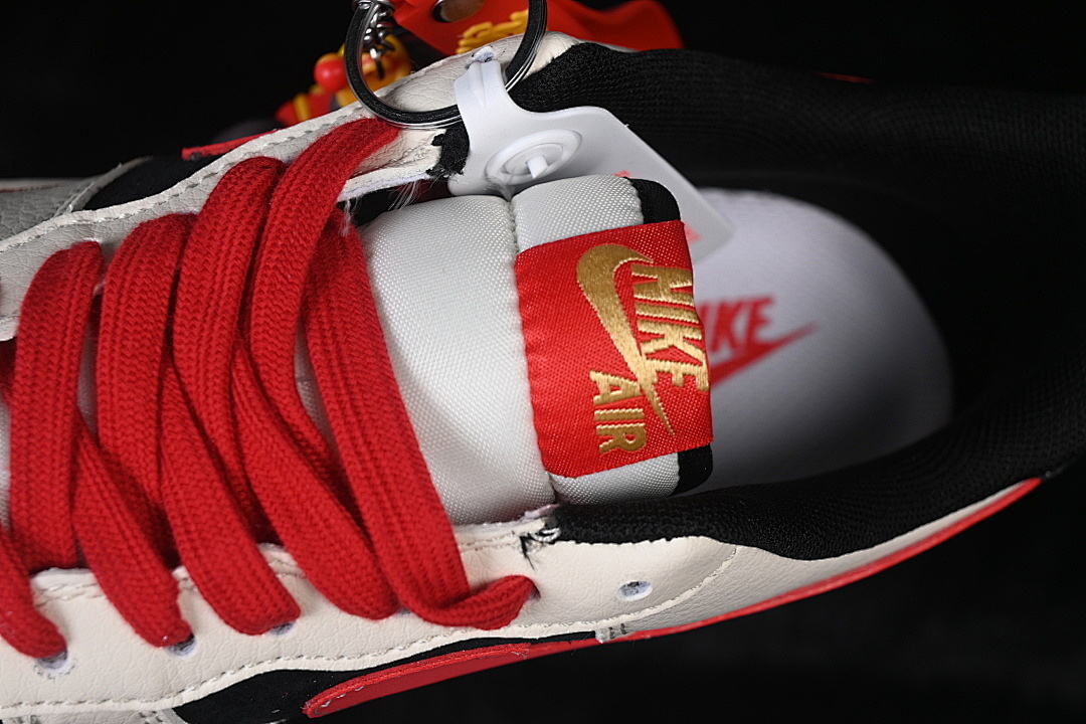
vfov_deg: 18.2
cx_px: 543
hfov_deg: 27.0
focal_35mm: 75
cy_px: 362
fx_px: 2262
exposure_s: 1/80
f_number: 7.1
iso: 160
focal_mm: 50
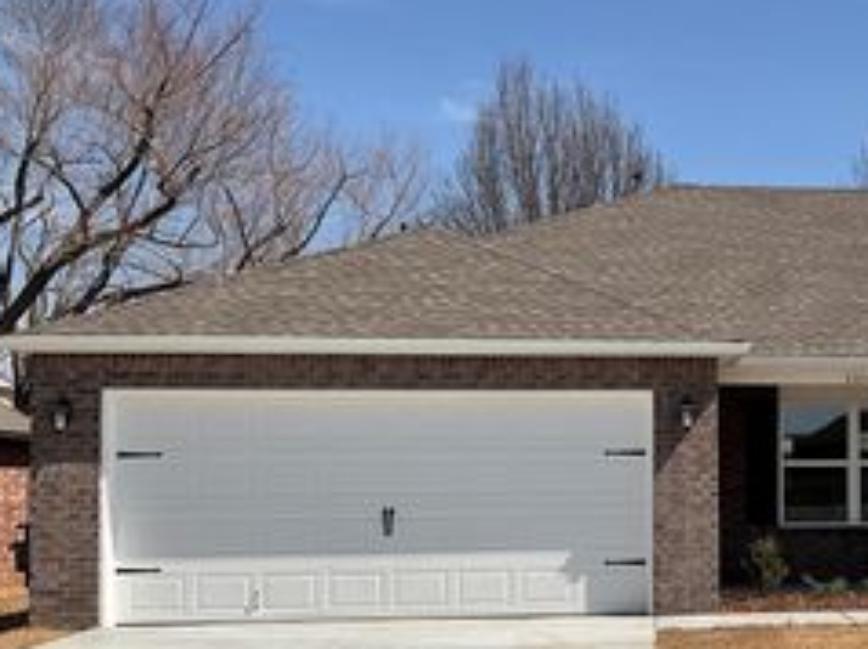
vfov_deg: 23.9
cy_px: 425
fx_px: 1528
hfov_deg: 29.6
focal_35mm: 61
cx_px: 864
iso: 20
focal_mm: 3
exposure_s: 1/3322
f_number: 1.8
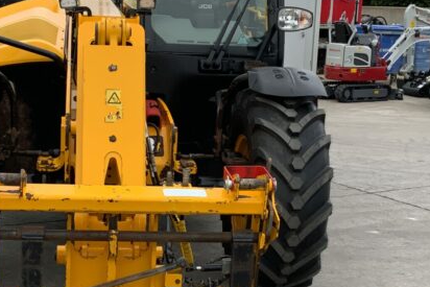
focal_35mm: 75
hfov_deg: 27.0
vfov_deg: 18.2
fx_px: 896
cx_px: 189
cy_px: 186
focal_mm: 3
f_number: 1.8
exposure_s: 1/997
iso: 16
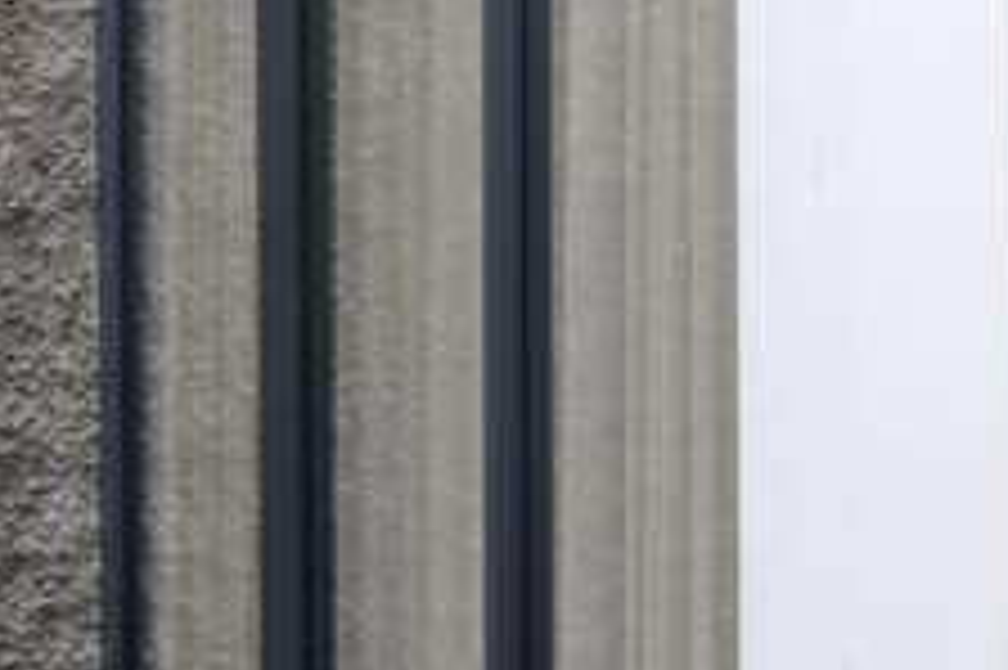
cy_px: 549
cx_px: -1328
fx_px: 6379
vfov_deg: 6.0
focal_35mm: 228
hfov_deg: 8.4
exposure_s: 1/2
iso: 100
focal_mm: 34
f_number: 13
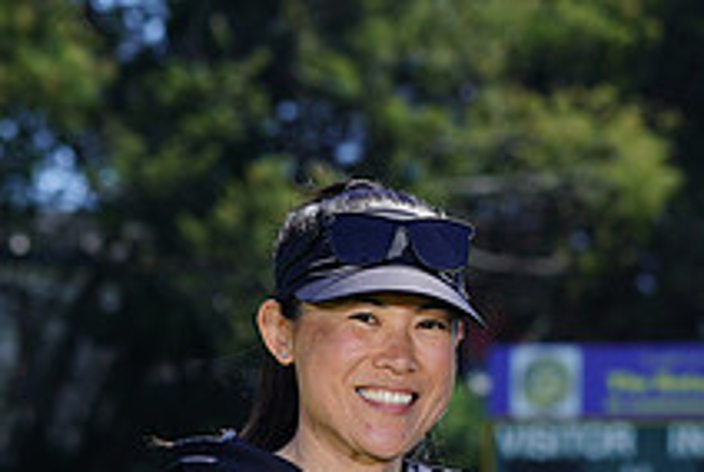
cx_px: 830
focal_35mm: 404
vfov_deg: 3.4
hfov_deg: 5.1
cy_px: 590
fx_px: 7911
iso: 100
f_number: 8
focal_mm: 148
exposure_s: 1/250
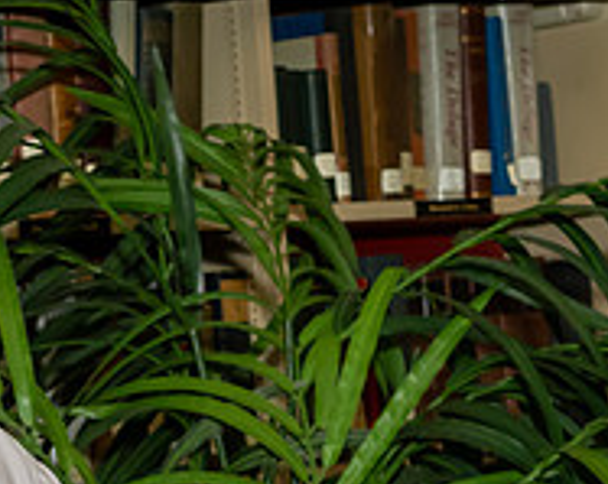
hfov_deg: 9.2
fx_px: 3755
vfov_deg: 7.3
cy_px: 570
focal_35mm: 209
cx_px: 56
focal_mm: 38
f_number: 5.6
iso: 400
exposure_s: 1/250
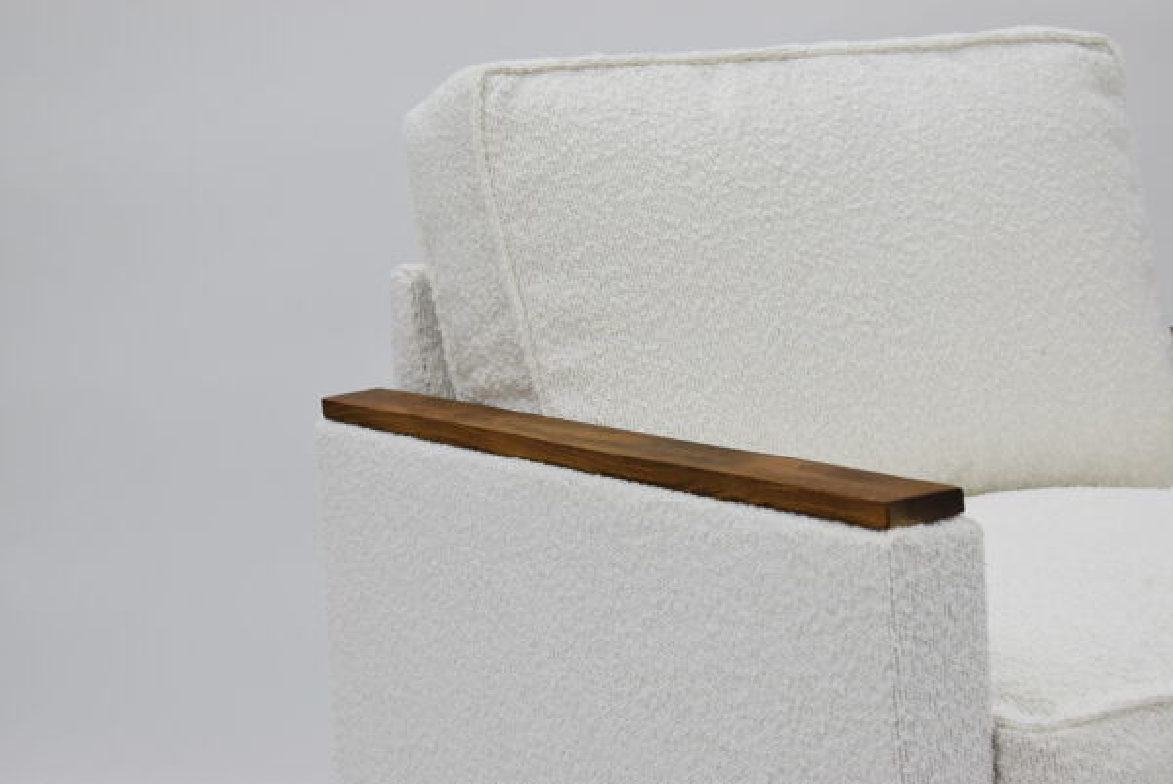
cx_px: 586
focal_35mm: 82
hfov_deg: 24.6
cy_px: 392
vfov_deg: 16.6
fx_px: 2690
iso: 1250
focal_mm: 55
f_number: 5.6
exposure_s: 1/125
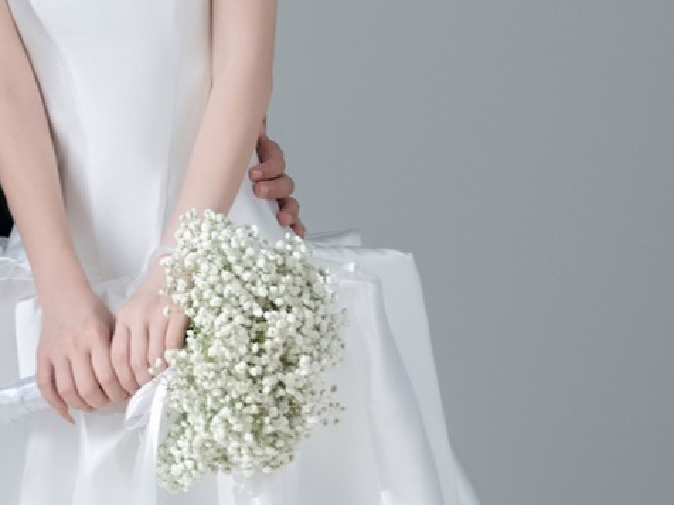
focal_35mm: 152
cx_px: 20
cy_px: 332
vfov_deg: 9.8
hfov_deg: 12.9
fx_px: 2958
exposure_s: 1/160
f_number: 4
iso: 160
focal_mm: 41.8
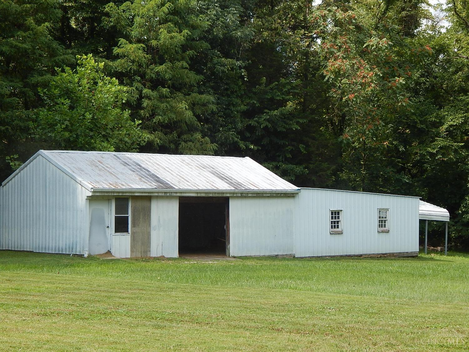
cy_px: 176
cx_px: 234
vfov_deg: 17.4
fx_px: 1152
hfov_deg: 23.0
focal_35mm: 85
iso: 125
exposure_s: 1/400
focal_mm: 15.3
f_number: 4.3
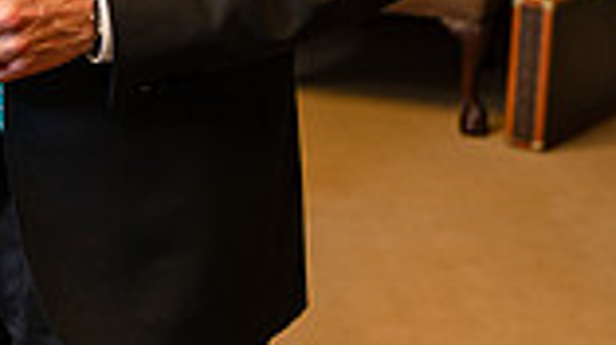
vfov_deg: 8.0
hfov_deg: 14.3
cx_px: -82
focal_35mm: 147
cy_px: -241
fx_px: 2399
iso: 640
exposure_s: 1/200
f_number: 3.5
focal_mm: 38
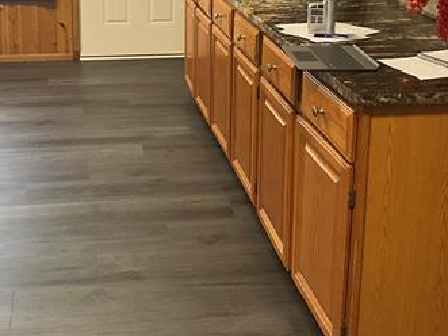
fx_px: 724
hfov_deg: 33.9
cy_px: 20
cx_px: 137
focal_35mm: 56
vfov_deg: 25.1
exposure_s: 1/60
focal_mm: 3
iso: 160
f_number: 1.8
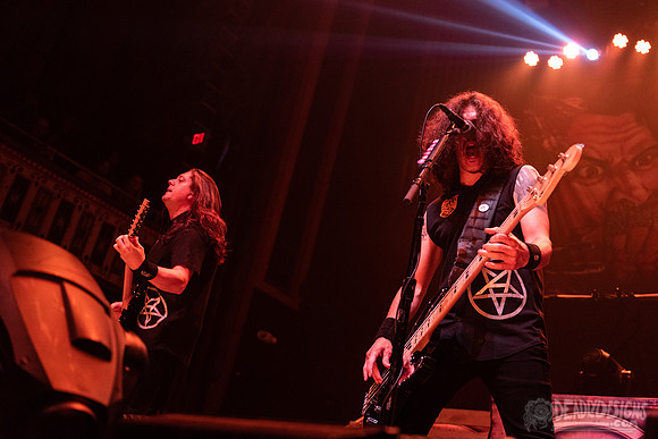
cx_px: 360
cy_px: 199
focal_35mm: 42
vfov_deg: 32.2
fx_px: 761
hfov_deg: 46.7
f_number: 3.2
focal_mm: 38
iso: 2500
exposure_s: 1/640
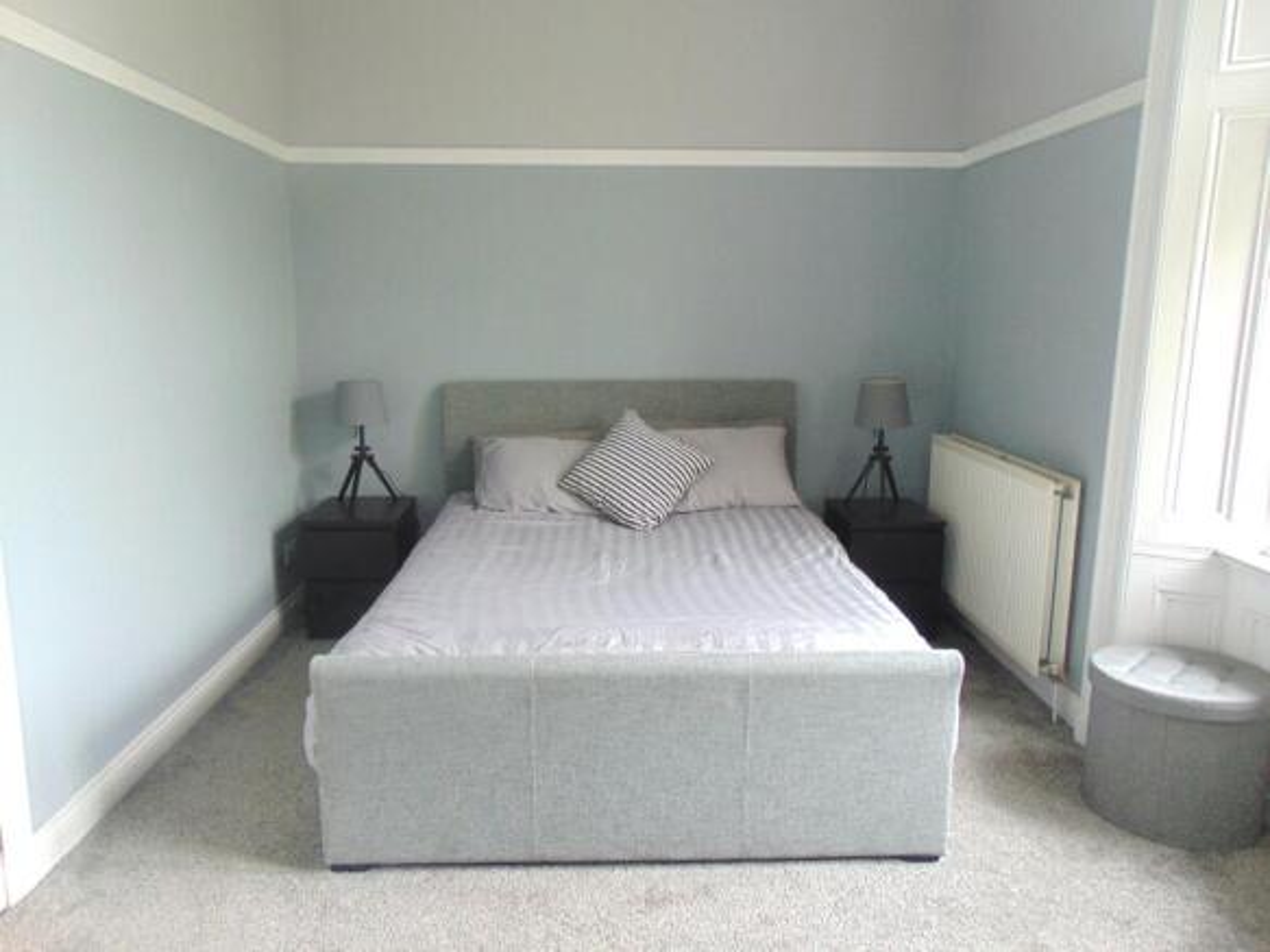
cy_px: 476
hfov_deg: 69.4
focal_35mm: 25
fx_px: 917
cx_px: 635
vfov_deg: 54.9
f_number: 3
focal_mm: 4.5
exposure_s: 1/30
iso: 100
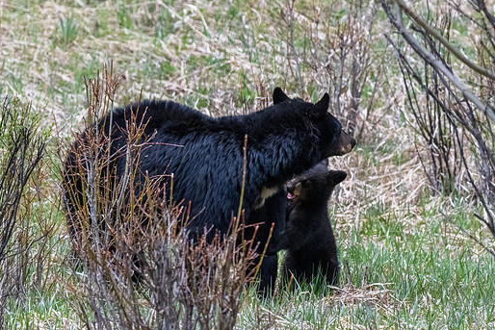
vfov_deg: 1.5
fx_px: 12598
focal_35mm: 916
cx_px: 342
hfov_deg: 2.3
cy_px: 158
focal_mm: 600
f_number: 9
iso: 4500
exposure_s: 1/1600
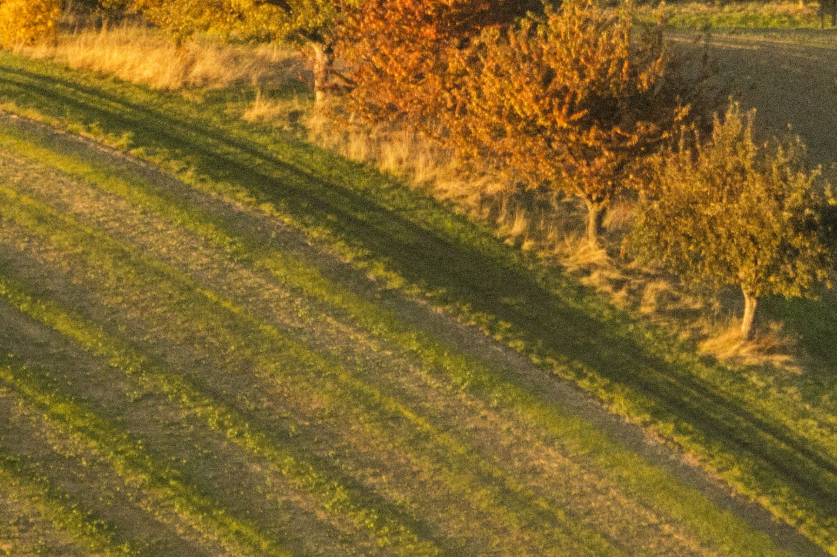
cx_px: 716
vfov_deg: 0.6
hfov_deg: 0.9
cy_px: 140
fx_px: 53442
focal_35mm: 2300
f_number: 5.6
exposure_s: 1/500
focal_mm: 400
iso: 800
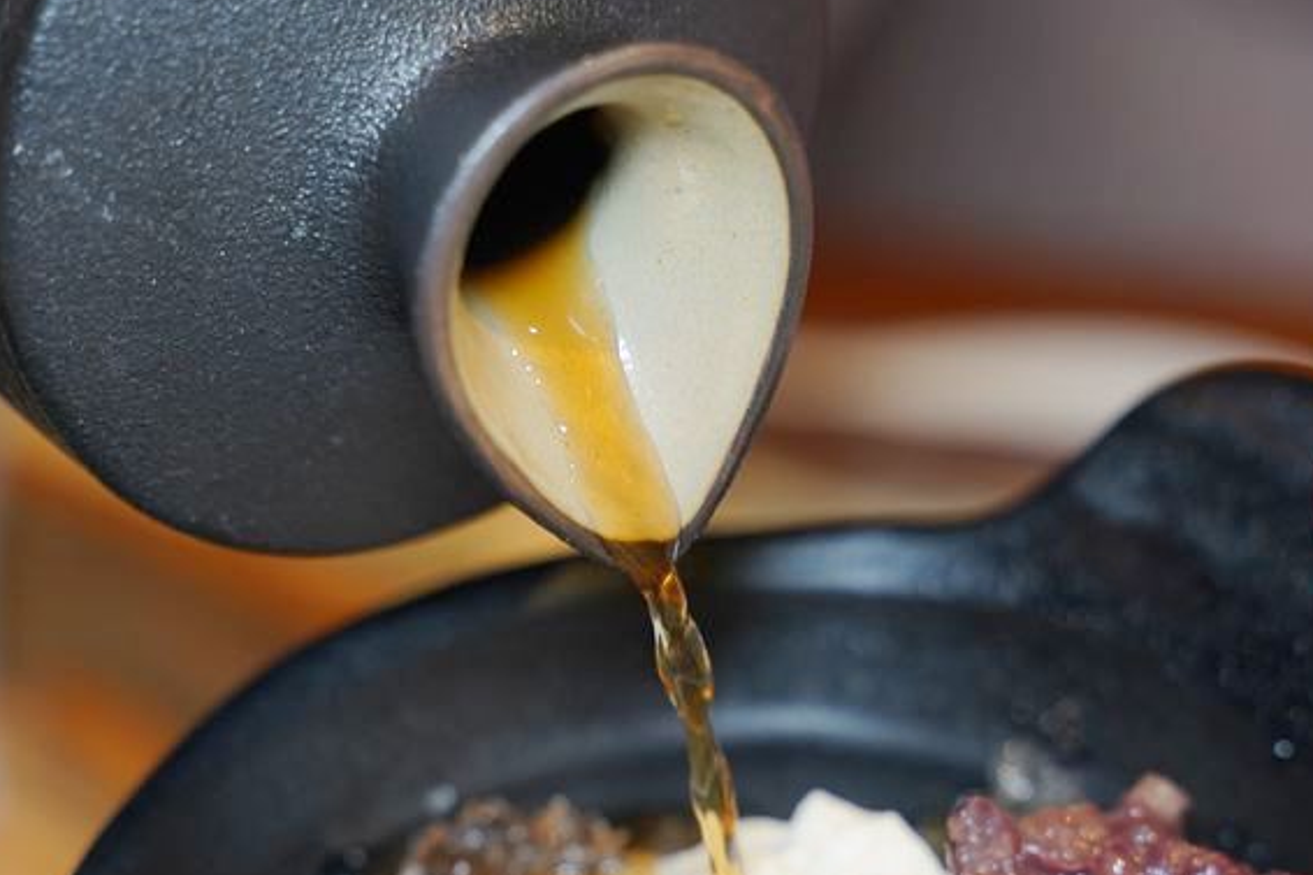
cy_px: 706
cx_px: 659
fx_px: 5797
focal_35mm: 159
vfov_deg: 8.6
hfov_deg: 12.9
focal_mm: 75
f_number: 4
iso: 640
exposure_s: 1/80
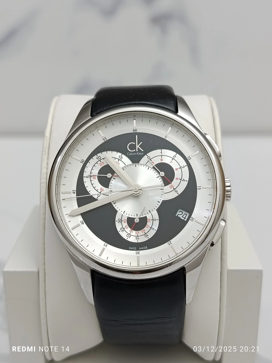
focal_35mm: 48
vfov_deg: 39.7
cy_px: 182
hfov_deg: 30.3
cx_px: 136
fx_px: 503
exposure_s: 1/100
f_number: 1.7
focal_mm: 5.24
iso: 315
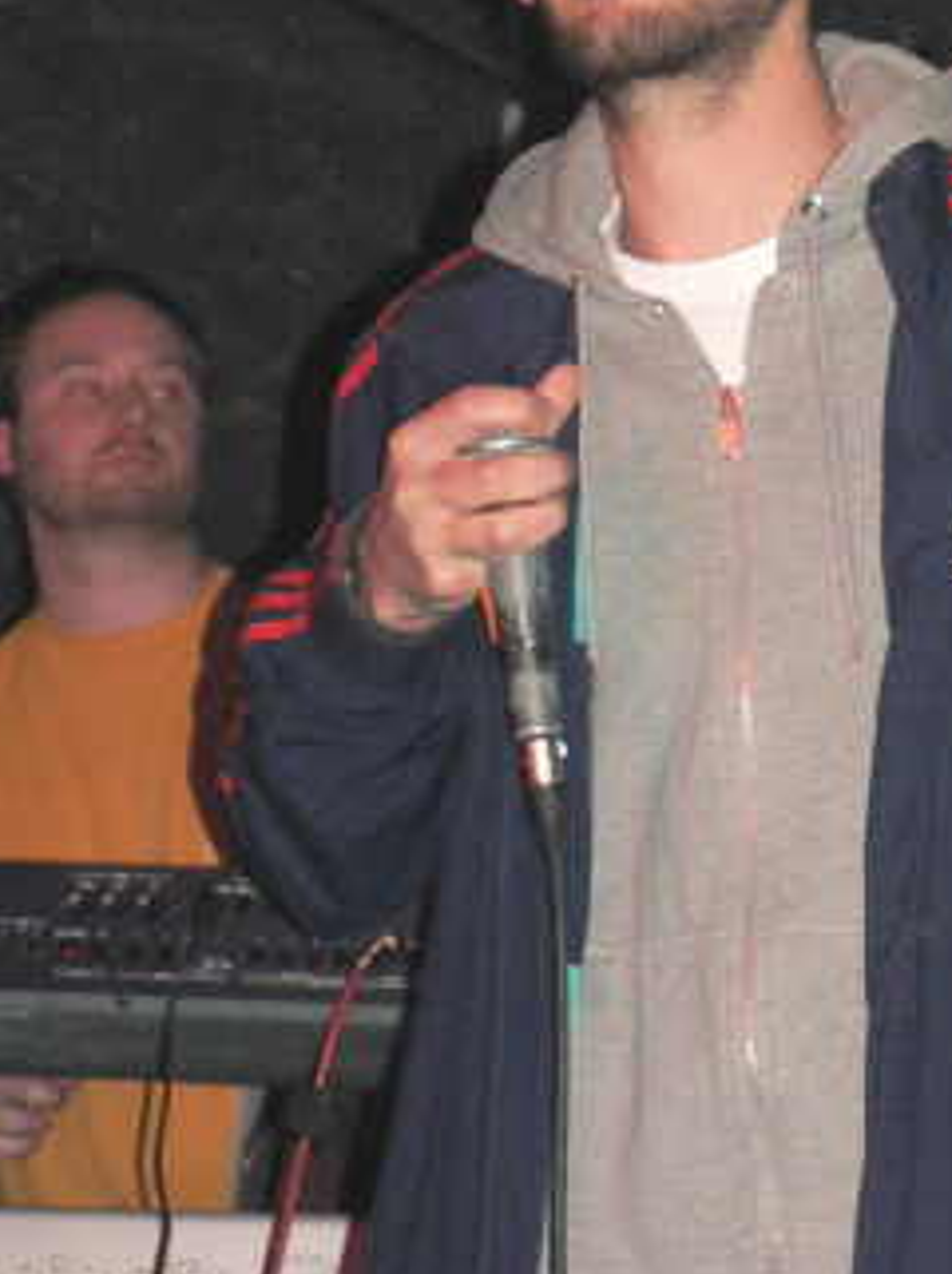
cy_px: 603
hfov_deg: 11.3
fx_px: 4813
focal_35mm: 131
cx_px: 762
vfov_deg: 15.1
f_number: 3.2
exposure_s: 1/60
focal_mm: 12
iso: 400
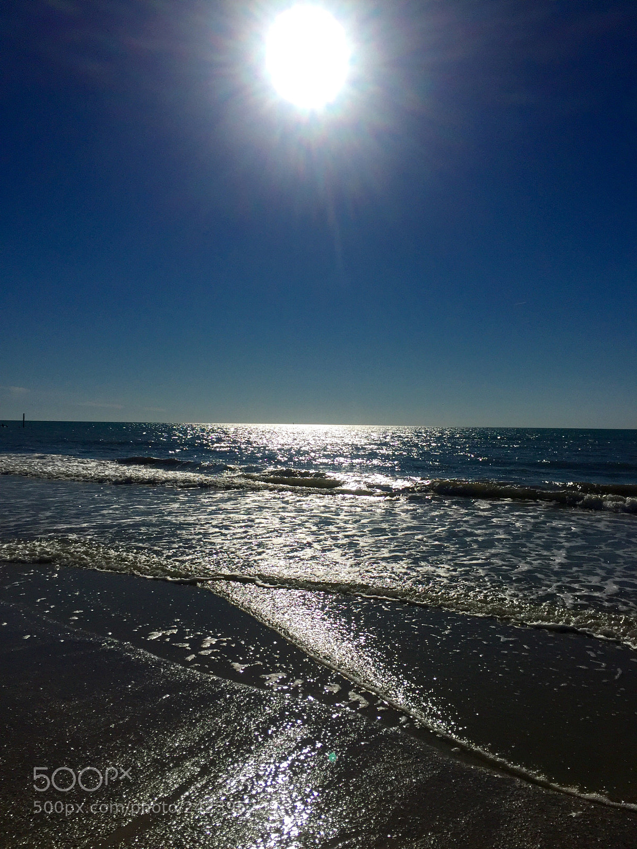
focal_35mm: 29
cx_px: 318
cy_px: 424
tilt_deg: +0.6
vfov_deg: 61.7
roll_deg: -0.7
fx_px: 712
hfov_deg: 48.2
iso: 50
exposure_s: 1/40000
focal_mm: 4.15
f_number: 2.2
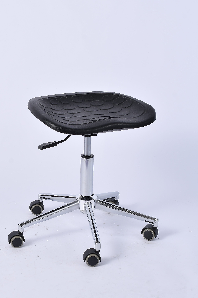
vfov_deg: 24.5
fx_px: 685
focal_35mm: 83
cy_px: 138
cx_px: 84
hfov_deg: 16.4
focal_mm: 40
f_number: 10
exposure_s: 1/100
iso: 125
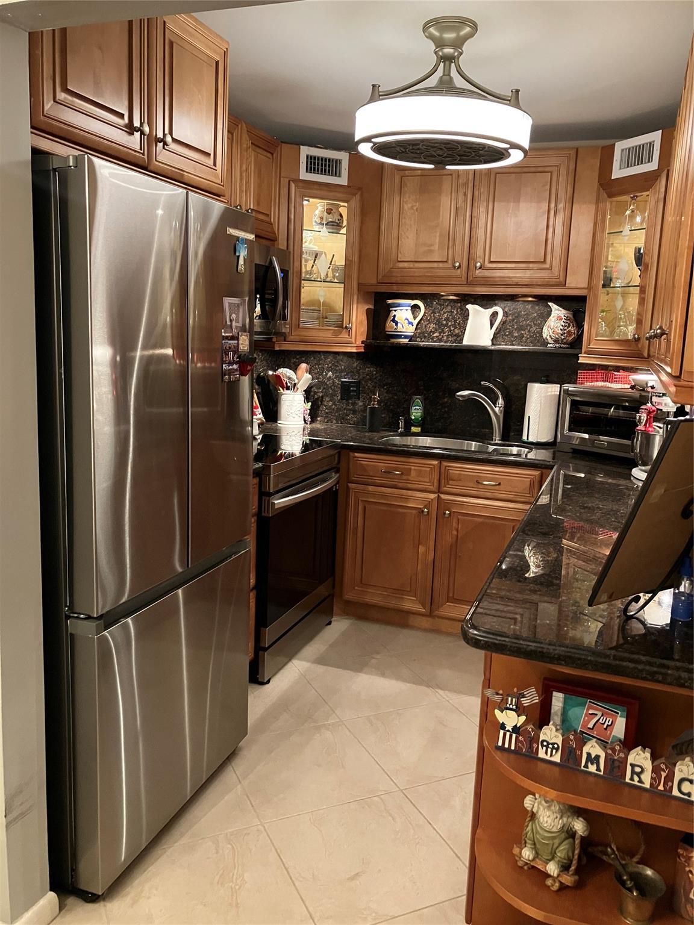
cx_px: 347
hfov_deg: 49.7
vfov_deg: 63.4
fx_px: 748
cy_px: 462
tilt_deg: -8.8
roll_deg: -2.5
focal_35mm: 28
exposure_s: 1/30
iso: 500
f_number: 1.8
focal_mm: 3.99
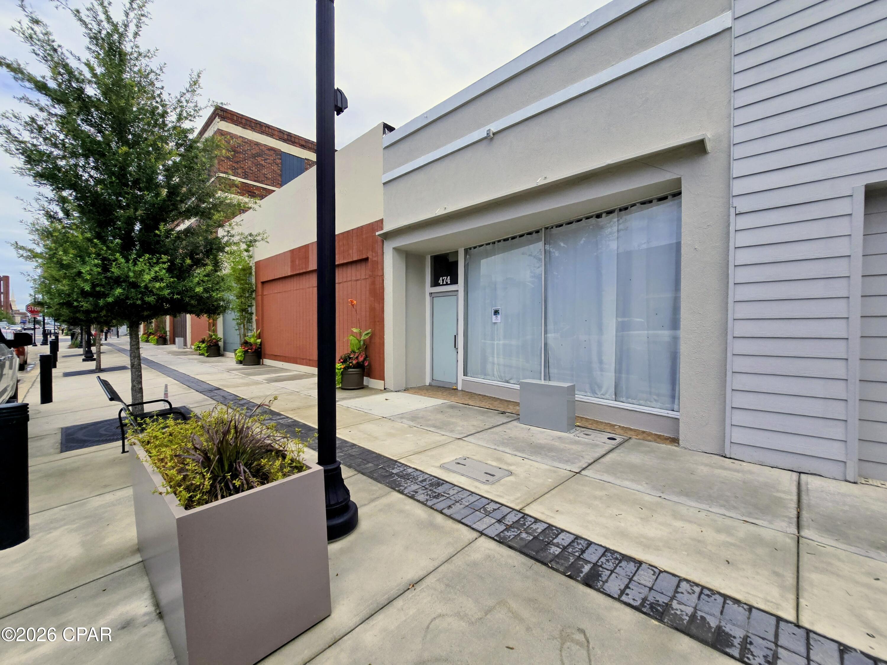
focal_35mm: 13
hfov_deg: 106.2
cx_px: 444
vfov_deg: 89.9
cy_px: 332
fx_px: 333
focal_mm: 2.2
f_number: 2.2
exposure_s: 1/3273
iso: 50
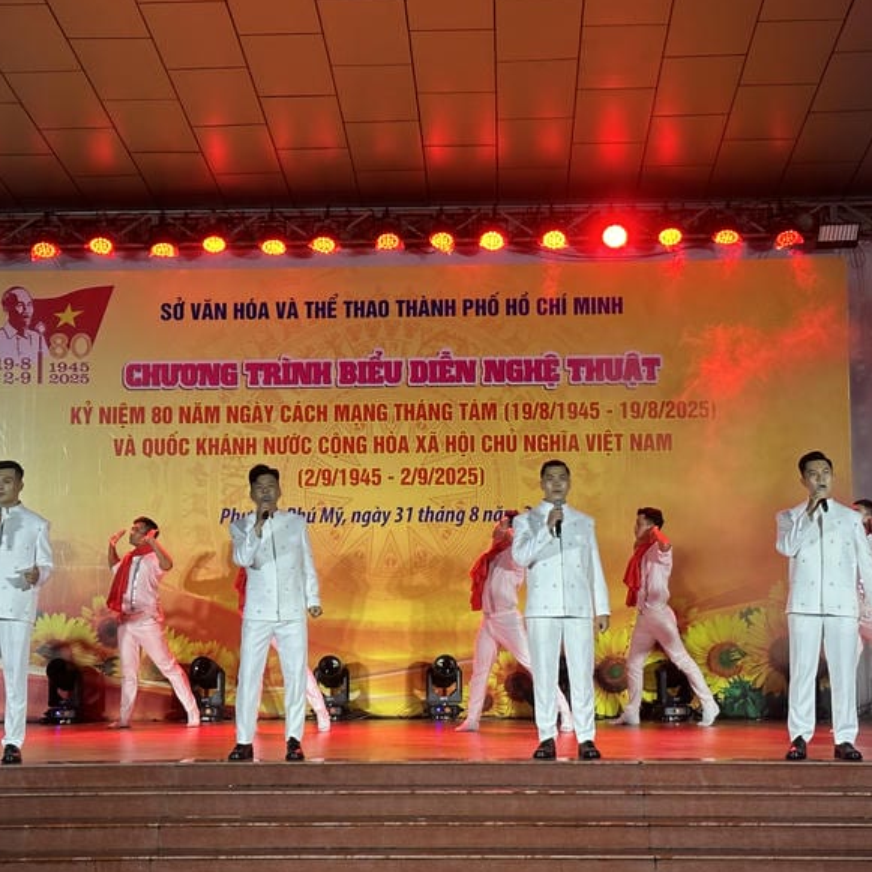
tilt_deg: +5.5
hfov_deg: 23.7
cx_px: 390
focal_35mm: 73
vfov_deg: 23.7
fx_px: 2080
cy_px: 410
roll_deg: +0.7
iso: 64
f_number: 1.78
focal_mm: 6.86
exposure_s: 1/50
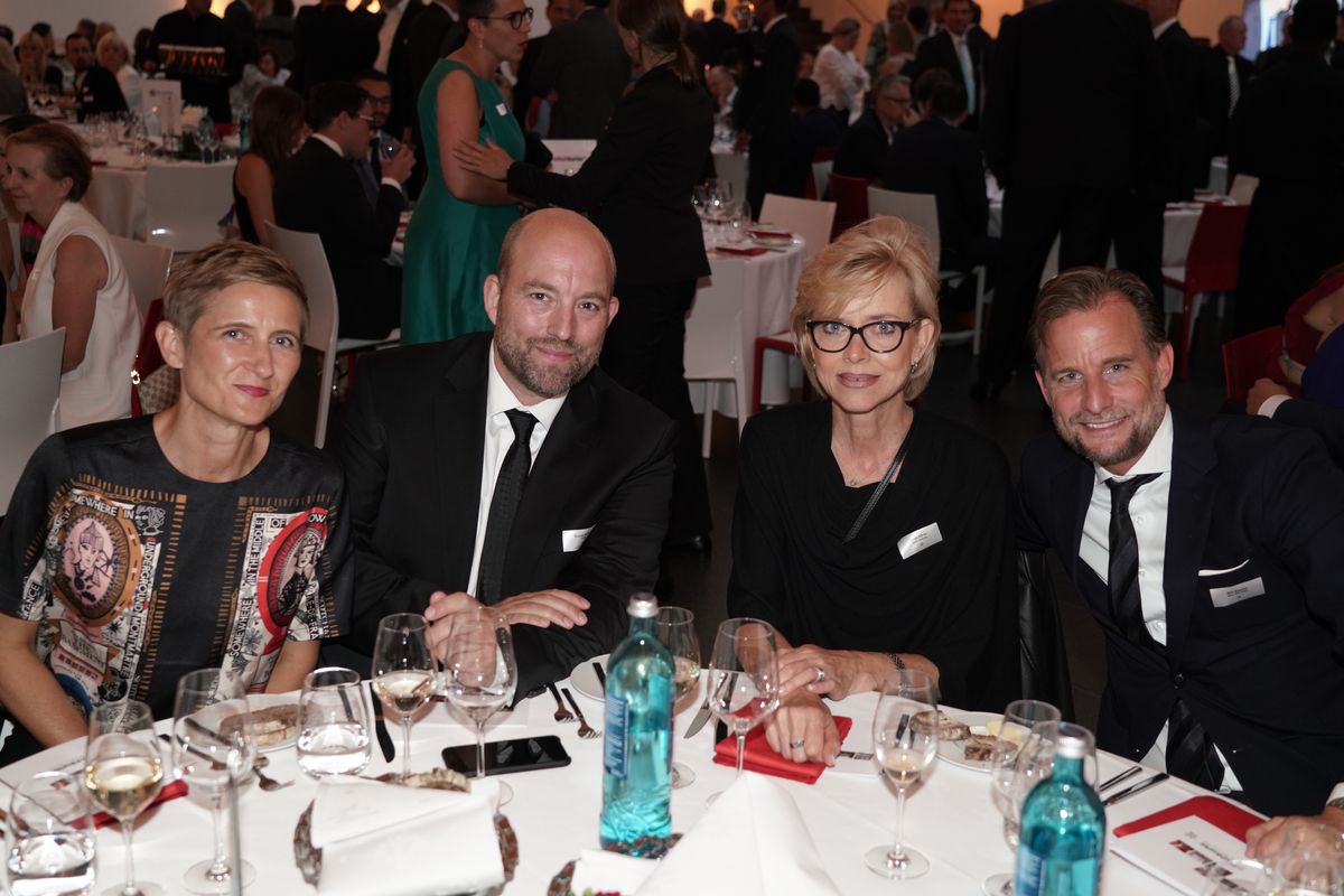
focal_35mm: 41
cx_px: 672
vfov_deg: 32.6
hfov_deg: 47.4
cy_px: 448
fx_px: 1531
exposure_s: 1/80
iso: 1600
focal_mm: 41
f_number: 4.5
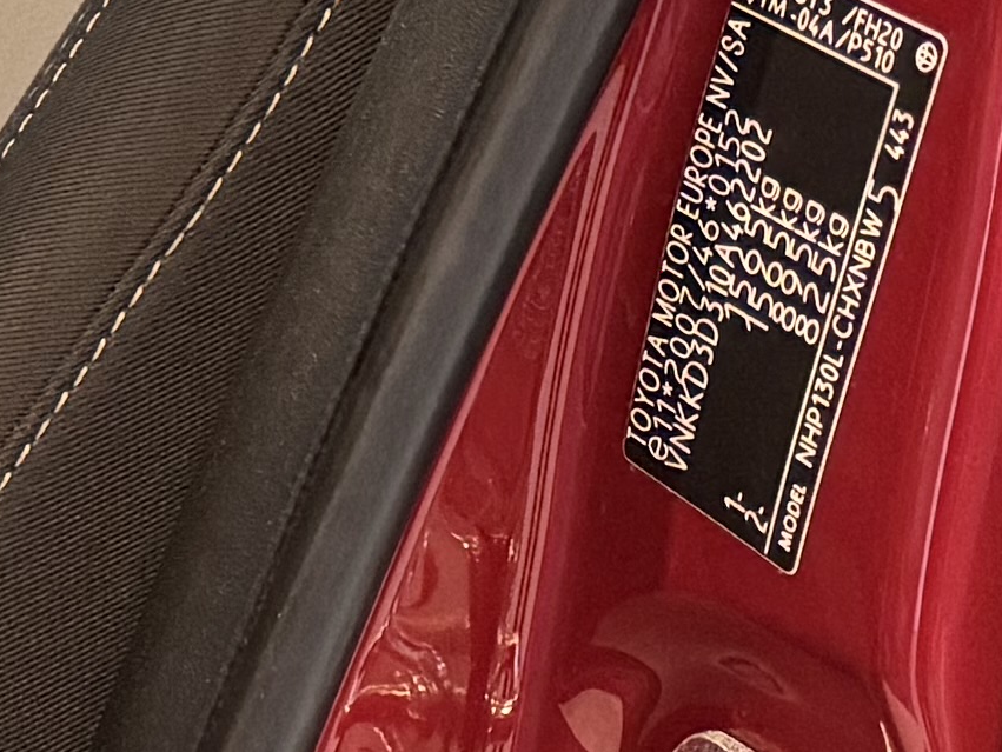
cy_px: -367
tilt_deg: -19.0
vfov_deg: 9.0
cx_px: -1975
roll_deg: +0.2
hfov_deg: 9.6
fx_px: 4662
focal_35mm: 161
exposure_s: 1/50
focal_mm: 6.76
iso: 250
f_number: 1.78
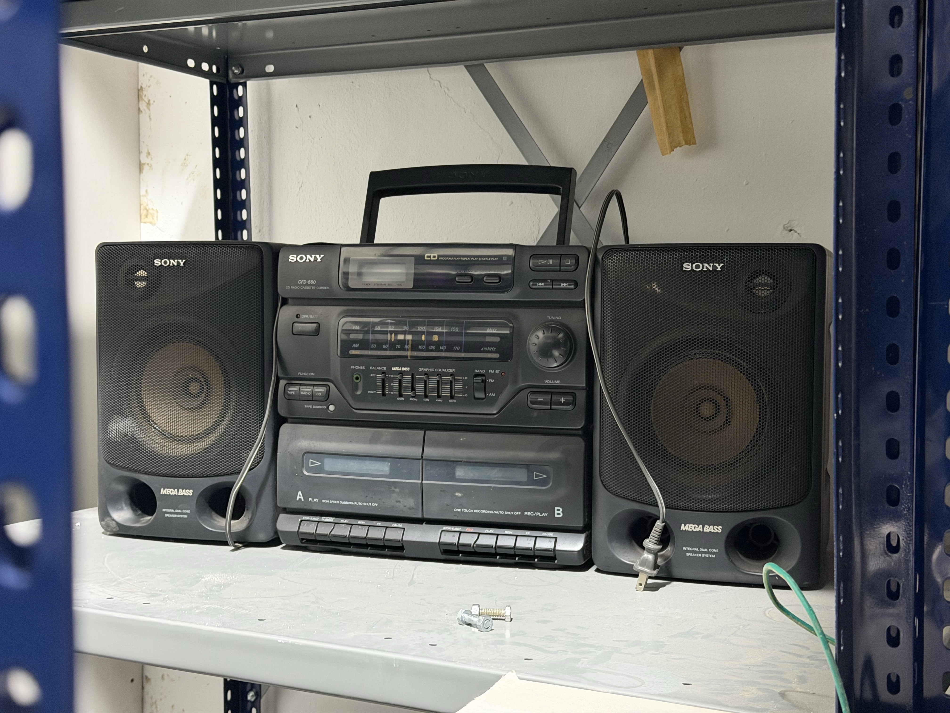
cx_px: 475
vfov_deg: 30.3
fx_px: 1317
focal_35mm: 48
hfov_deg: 39.7
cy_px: 356
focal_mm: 6.76
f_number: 1.78
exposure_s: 1/33
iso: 500
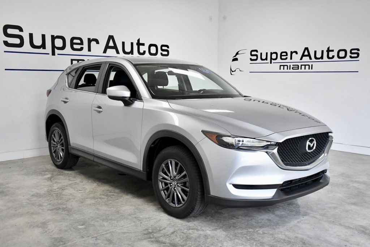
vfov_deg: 36.9
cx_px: 185
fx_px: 370
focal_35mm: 36
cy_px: 124
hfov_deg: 53.1
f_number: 4.5
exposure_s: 1/1250
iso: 2500
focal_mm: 24
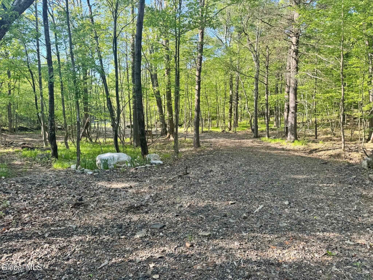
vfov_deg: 56.8
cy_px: 140
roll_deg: -1.7
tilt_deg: -4.3
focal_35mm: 24
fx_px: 259
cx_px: 186
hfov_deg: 71.6
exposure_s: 1/409
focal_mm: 6.76
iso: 80
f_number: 1.78
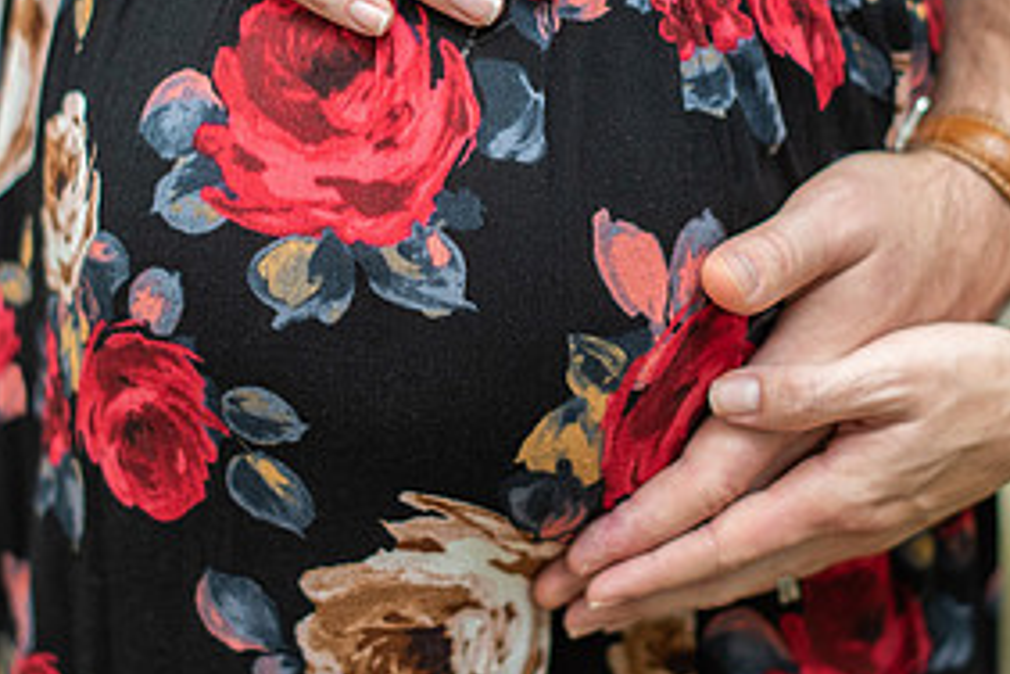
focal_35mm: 103
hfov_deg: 19.8
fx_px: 2889
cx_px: 534
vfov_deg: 13.2
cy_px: 149
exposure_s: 1/200
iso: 320
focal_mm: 50
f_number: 2
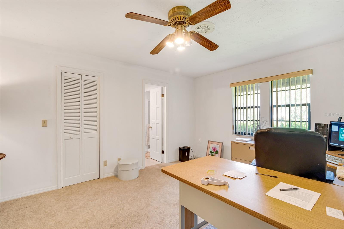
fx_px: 143
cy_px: 114
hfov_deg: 100.4
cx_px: 172
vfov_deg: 77.3
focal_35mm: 15
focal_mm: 10
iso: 250
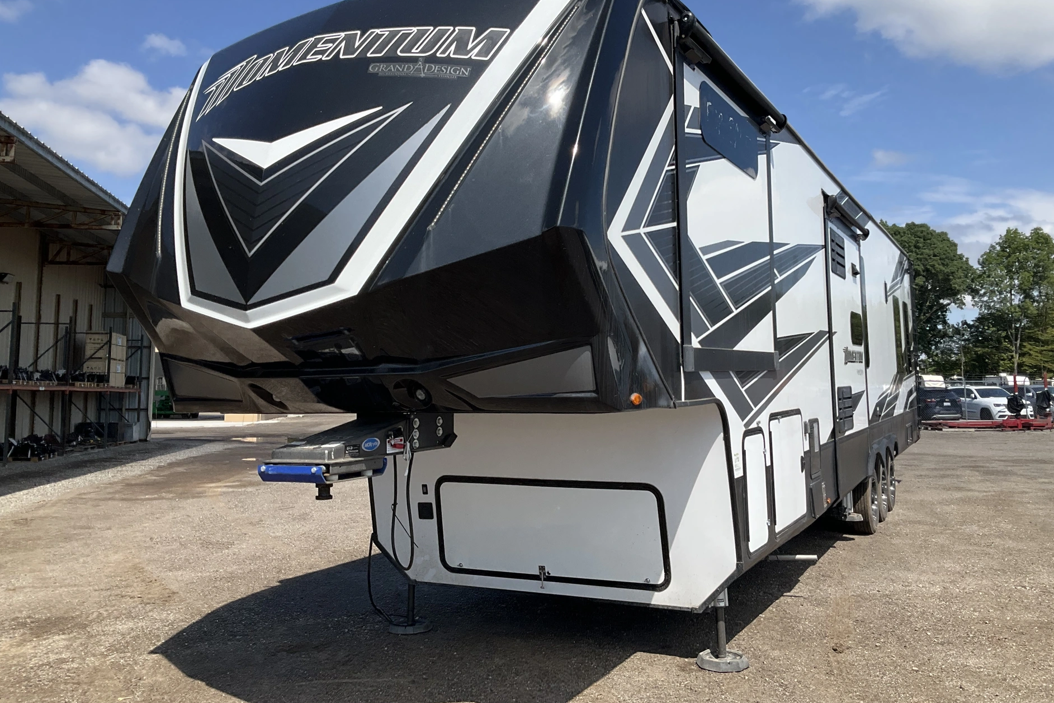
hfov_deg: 58.7
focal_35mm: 32
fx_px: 937
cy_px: 298
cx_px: 546
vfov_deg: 41.0
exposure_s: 1/1848
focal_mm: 3
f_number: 1.8
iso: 25
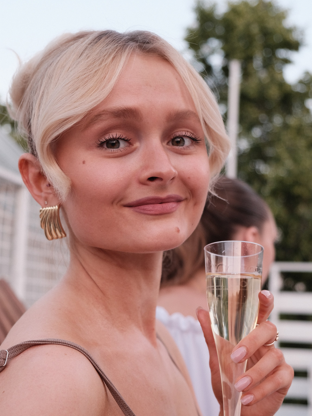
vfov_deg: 34.8
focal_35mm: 55
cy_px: 260
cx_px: 172
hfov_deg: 26.5
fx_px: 661
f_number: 3.2
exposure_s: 1/160
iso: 640
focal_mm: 28.9
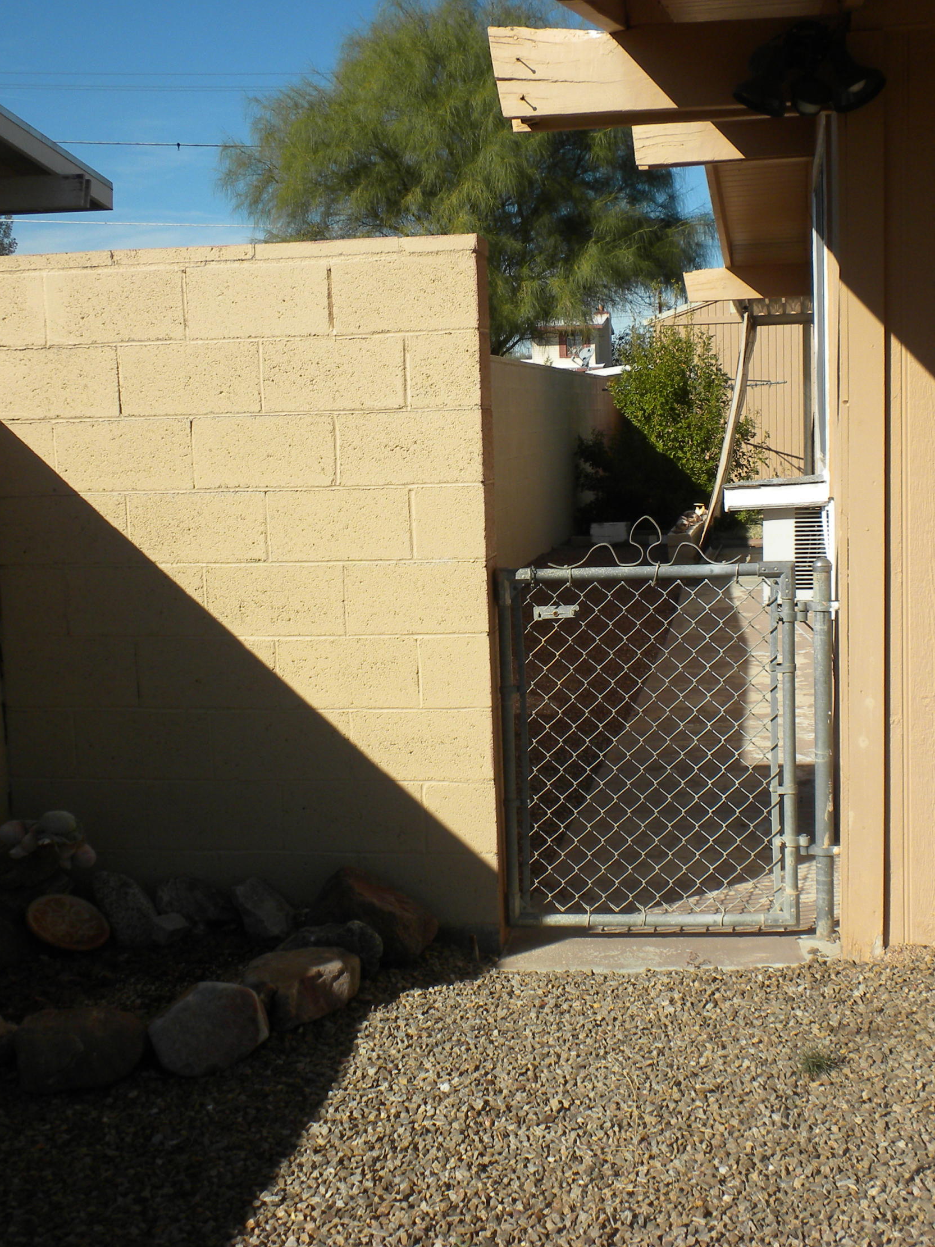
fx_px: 1801
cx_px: 492
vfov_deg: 38.2
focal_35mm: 50
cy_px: 618
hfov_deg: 29.1
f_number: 10
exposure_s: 1/148
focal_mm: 6.6
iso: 64
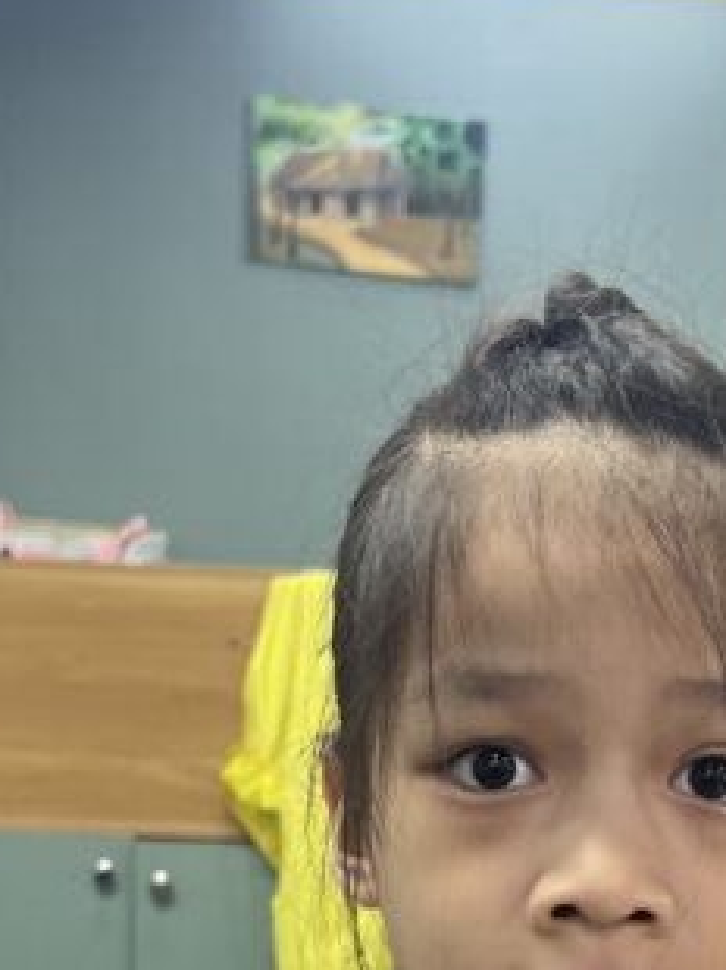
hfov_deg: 17.3
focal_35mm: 84
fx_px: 2352
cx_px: 623
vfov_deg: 22.2
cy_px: 1033
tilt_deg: -14.2
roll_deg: -2.7
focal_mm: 5.7
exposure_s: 1/100
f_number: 1.5
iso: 100
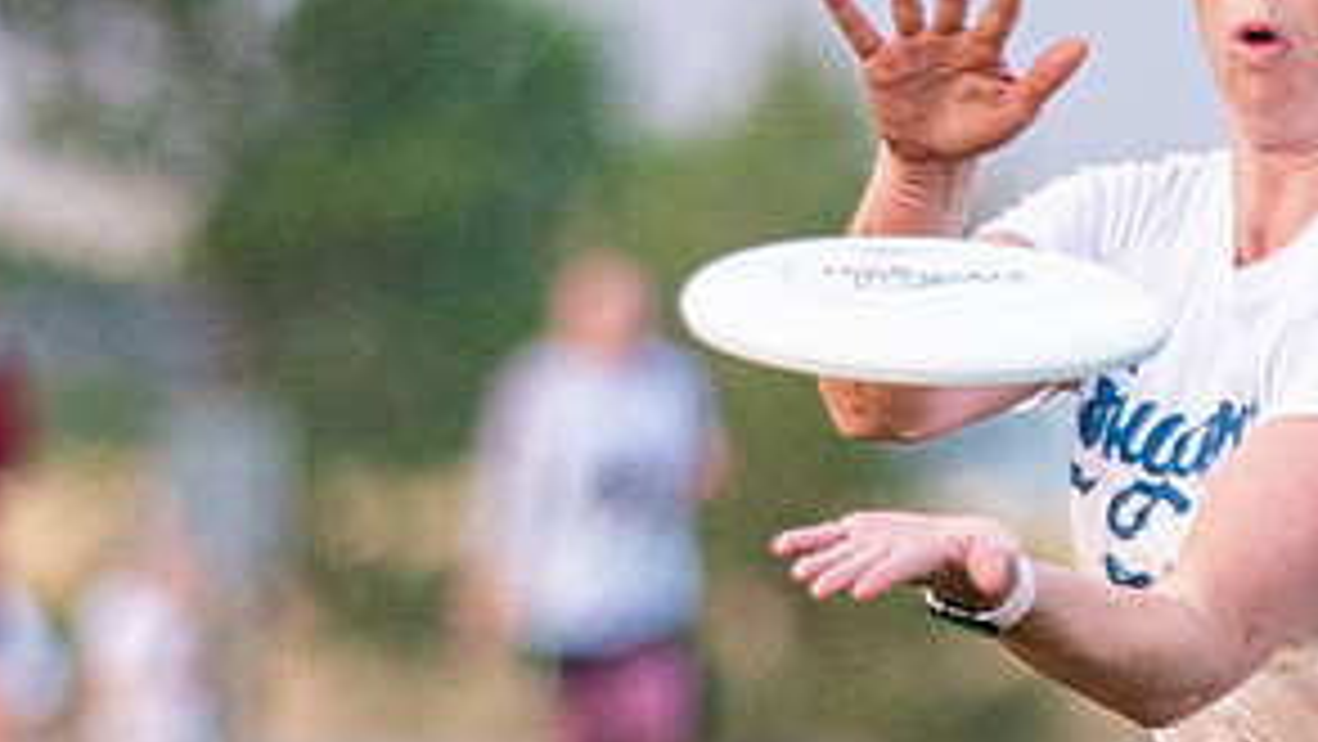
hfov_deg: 2.0
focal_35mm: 1063
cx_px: 1259
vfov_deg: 1.1
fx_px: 37160
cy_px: 1045
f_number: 2.8
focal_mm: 200
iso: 1600
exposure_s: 1/2500
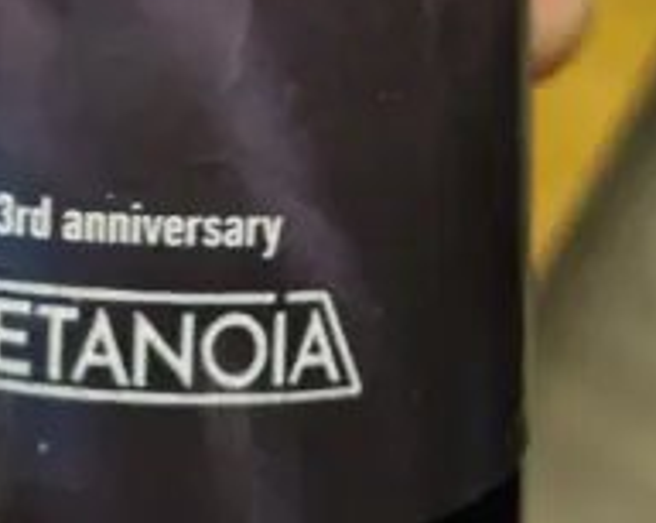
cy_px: -157
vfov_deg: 24.8
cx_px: 164
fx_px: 1027
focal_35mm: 53
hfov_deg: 34.7
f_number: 1.8
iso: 1250
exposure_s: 1/25
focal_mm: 5.4
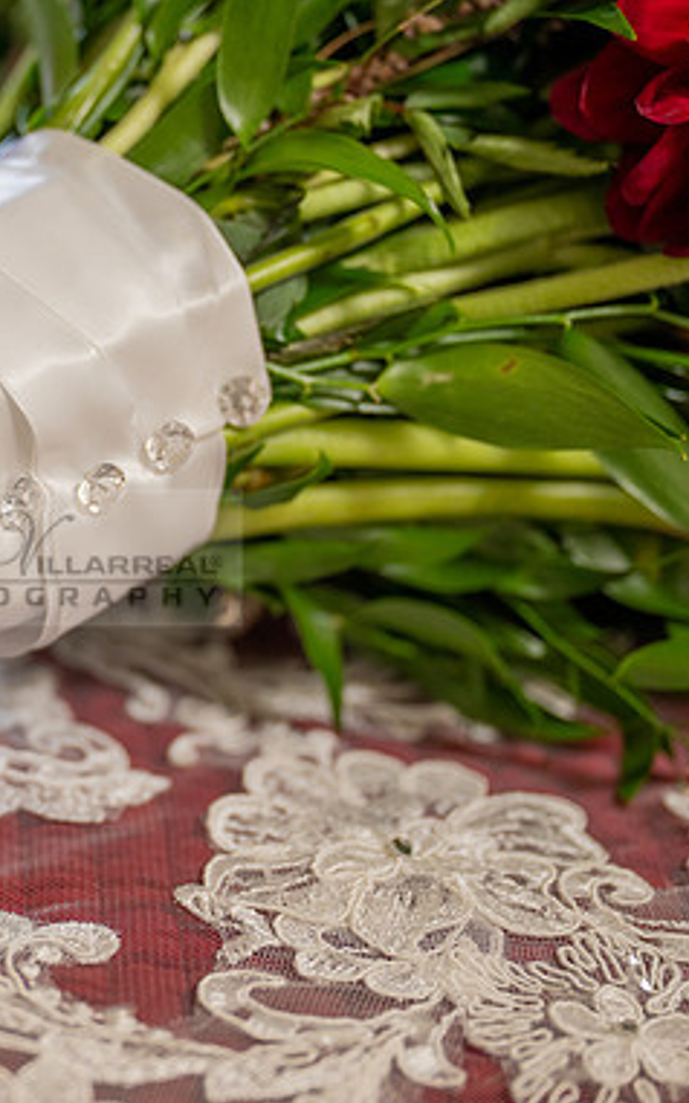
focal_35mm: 90
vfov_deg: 23.0
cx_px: -3
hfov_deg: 14.3
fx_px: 2705
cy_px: 557
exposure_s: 1/200
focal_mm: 58
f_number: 2.8
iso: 640
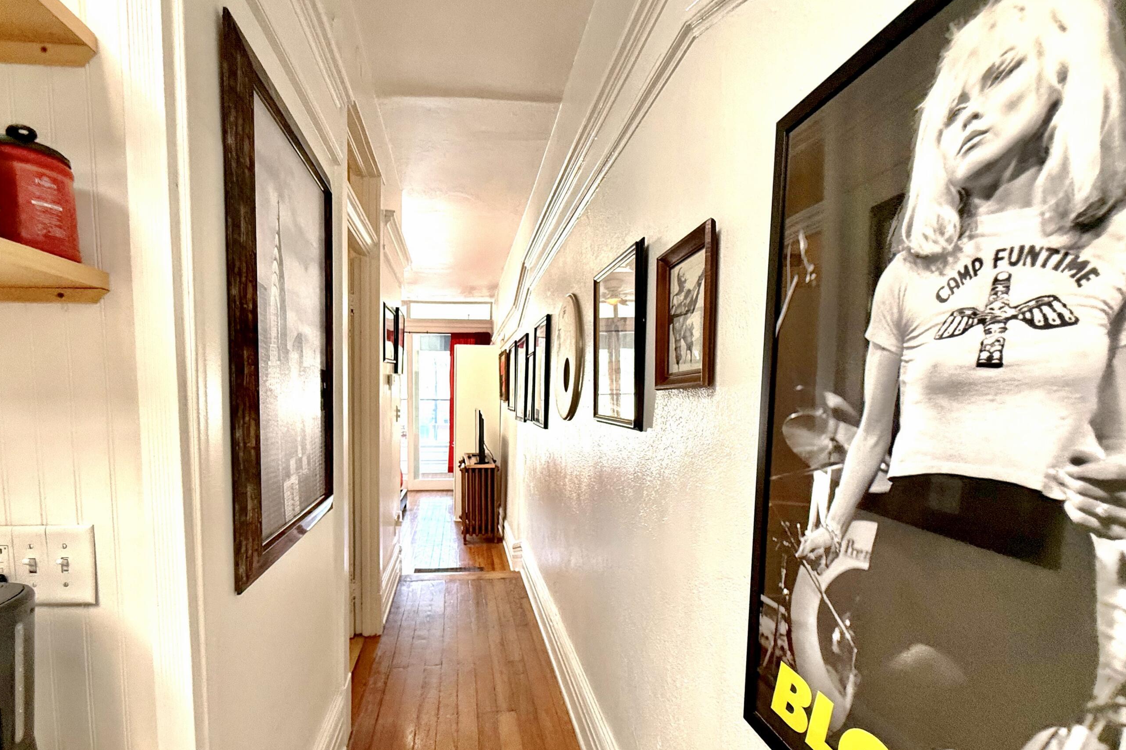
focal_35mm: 17
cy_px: 442
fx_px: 532
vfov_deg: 69.9
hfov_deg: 93.0
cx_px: 507
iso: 250
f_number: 2.2
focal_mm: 2.22
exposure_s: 1/120
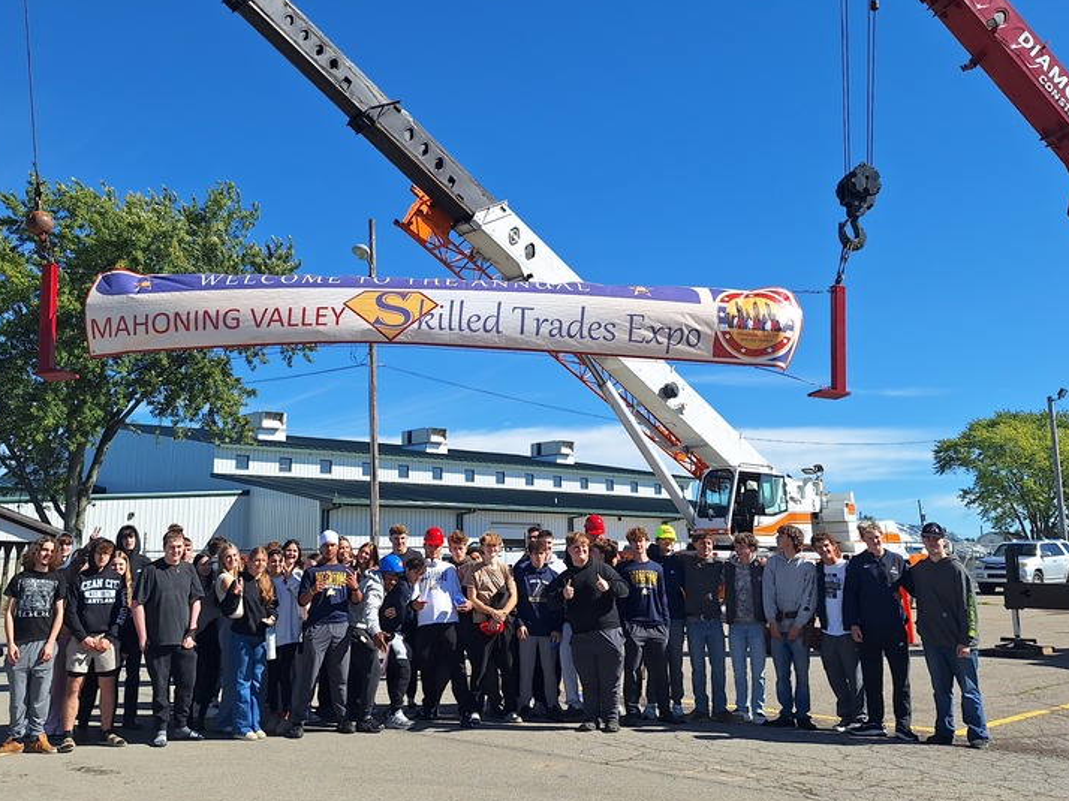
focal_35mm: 33
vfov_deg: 42.7
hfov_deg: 55.3
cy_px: 319
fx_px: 1019
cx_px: 484
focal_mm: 5.54
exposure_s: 1/3215
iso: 40
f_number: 1.8
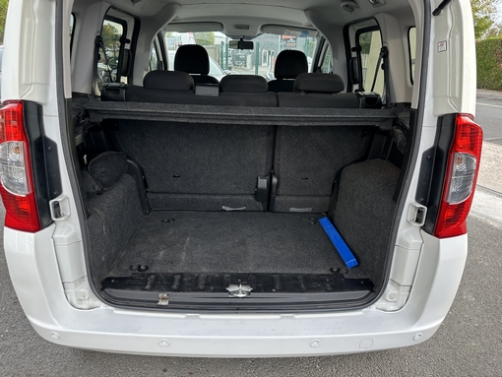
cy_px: 188
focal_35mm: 24
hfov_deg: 71.6
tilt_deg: -21.8
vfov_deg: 56.9
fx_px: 348
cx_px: 251
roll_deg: -1.7
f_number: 1.78
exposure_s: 1/121
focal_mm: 6.86
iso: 64
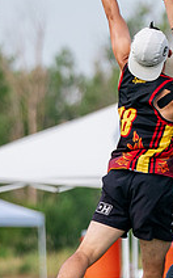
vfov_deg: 2.7
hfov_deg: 1.7
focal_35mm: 793
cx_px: 195
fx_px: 5998
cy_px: 91
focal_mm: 200
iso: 800
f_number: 4
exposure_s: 1/5000
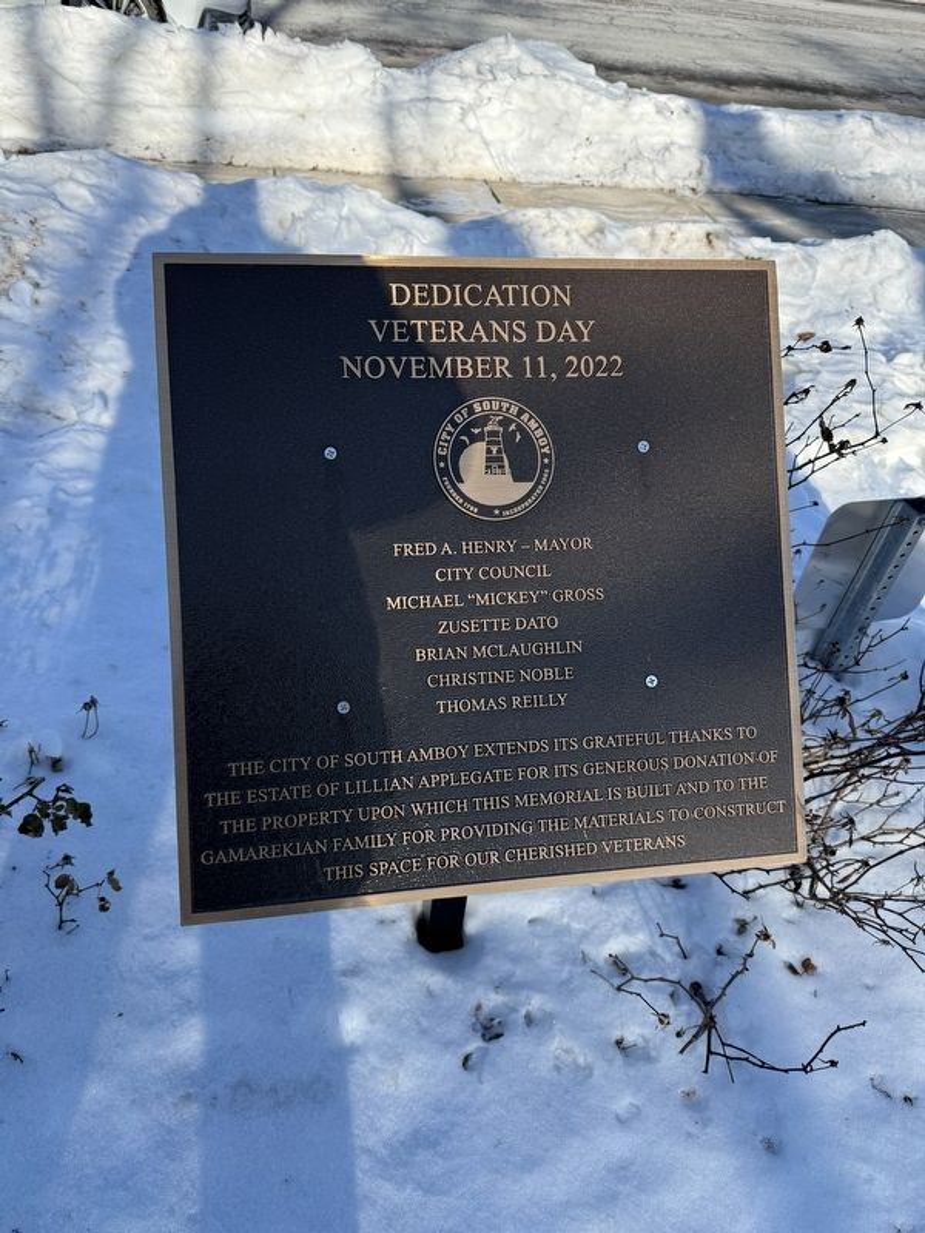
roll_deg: -8.1
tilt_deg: -42.8
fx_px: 855
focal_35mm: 24
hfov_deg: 56.8
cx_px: 462
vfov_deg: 71.6
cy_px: 616
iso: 100
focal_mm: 6.76
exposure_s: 1/3584
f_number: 1.78
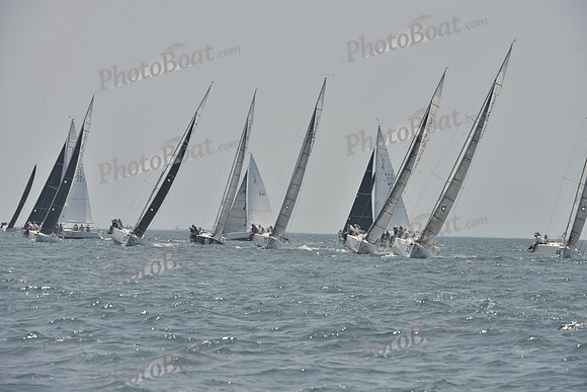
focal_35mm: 220
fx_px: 3588
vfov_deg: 6.2
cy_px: 196
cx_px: 294
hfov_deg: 9.4
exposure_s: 1/800
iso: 280
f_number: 10
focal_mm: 220
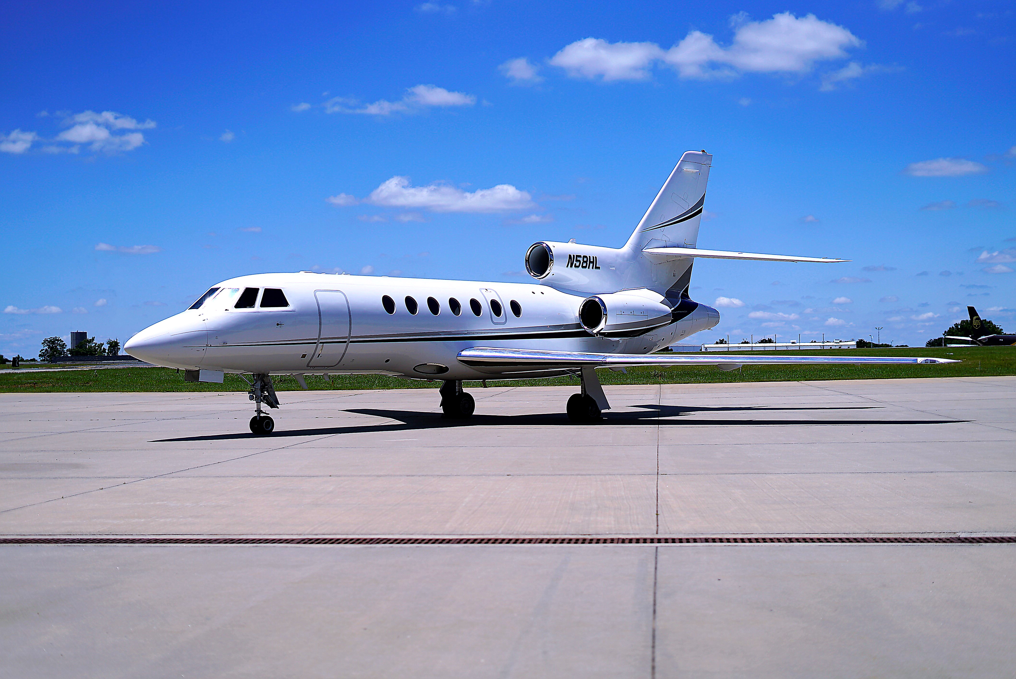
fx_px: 1412
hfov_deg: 39.6
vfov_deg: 27.0
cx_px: 508
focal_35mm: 50
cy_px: 340
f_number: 2.2
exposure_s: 1/8000
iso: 100
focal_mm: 50
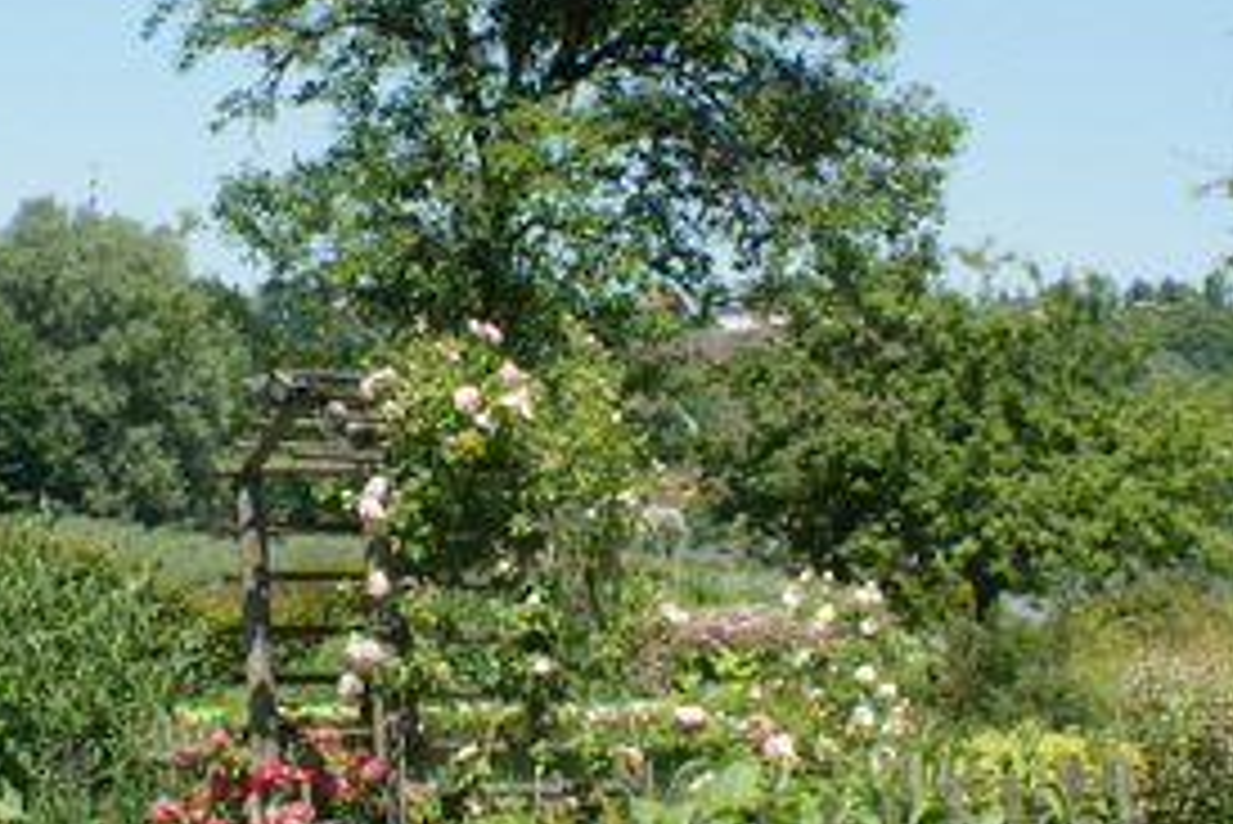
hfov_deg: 19.4
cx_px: 518
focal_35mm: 105
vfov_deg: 13.1
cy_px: 371
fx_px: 3598
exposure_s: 1/125
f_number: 10
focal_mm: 24
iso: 100
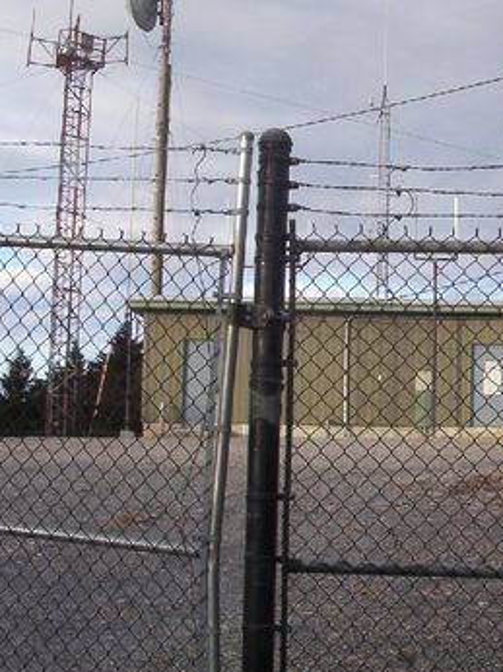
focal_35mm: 60
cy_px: 310
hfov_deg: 23.9
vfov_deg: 32.2
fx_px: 1164
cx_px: 423
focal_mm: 6
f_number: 4.5
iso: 100
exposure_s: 1/275
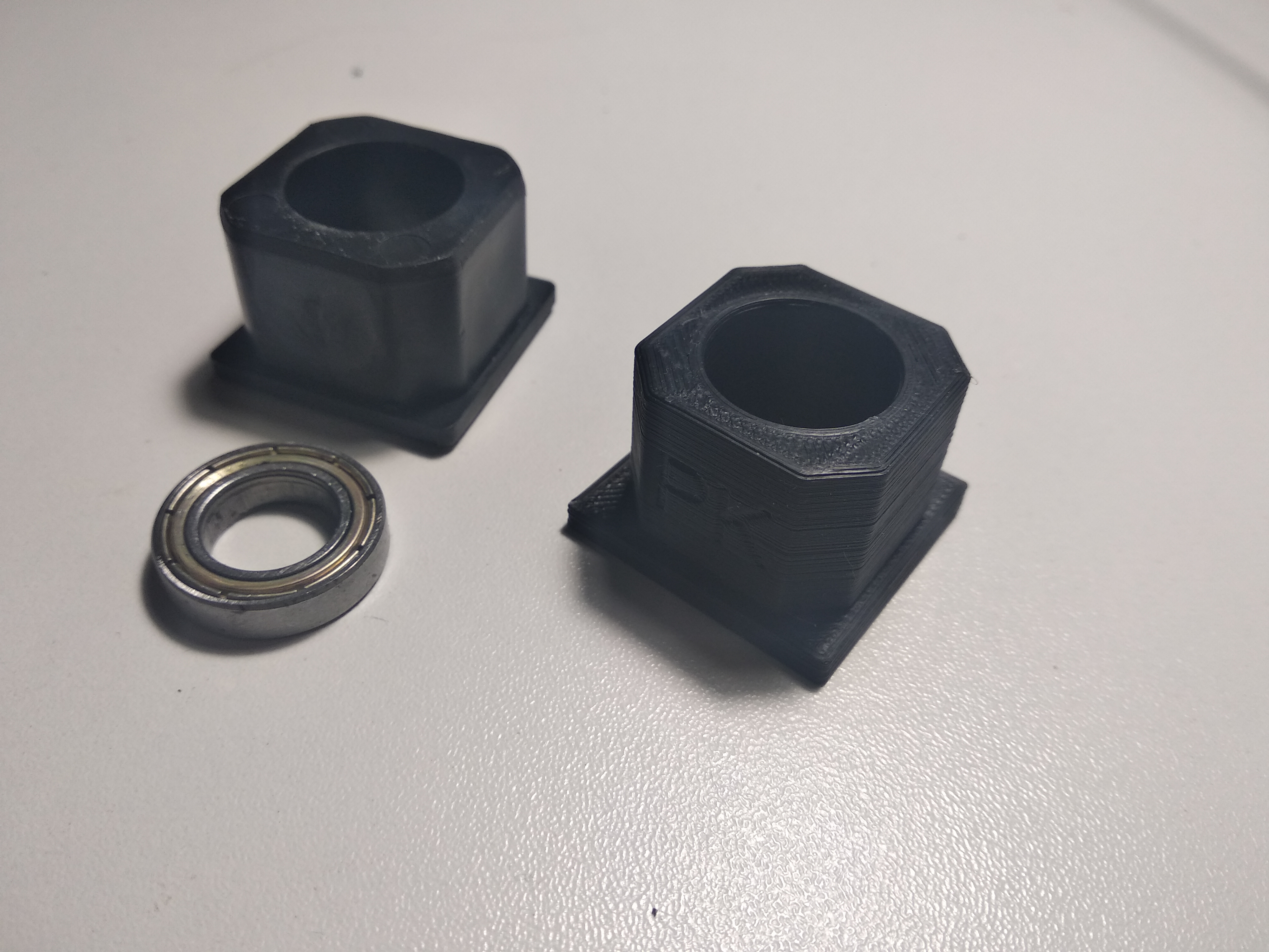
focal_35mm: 26
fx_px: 953
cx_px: 634
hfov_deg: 67.3
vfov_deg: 53.1
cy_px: 476
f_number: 2.2
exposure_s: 1/50
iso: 160
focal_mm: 3.81
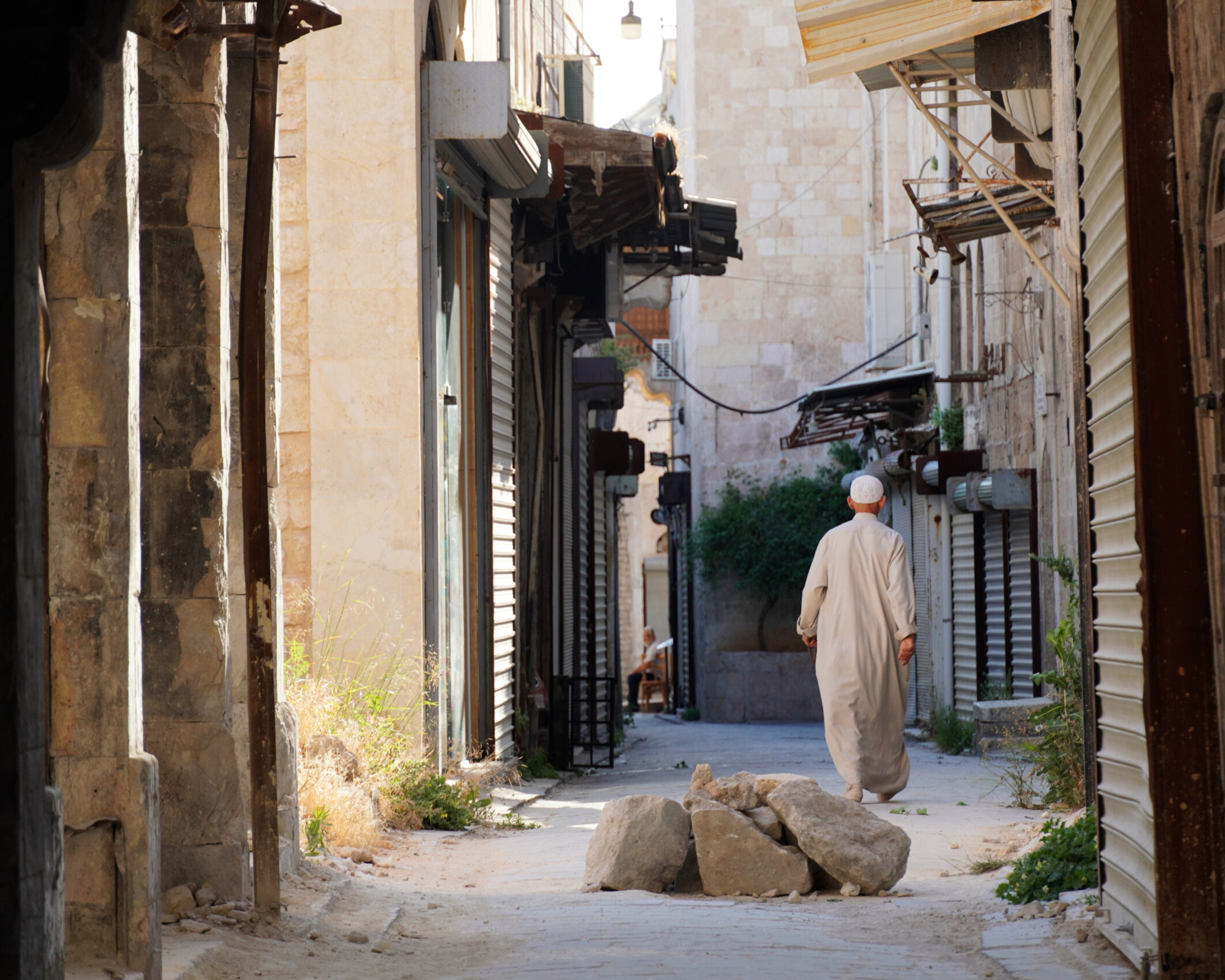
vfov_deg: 8.3
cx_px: 707
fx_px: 6780
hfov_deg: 10.3
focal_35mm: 187
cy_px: 489
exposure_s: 1/200
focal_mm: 110
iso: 200
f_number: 5.6
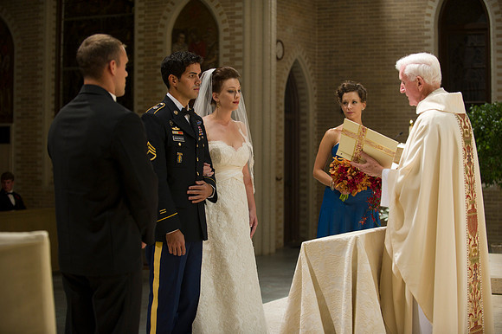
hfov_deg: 28.9
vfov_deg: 19.4
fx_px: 976
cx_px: 251
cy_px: 167
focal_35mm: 70
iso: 800
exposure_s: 1/60
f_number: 2.8
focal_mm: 70
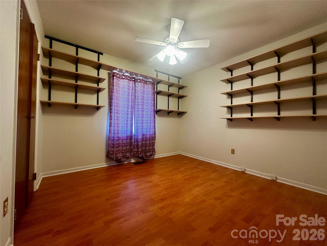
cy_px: 123
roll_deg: -0.8
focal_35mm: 14
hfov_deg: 102.1
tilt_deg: +0.8
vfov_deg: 85.7
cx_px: 164
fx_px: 132
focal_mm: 2.22
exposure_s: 1/60
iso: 160
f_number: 2.2
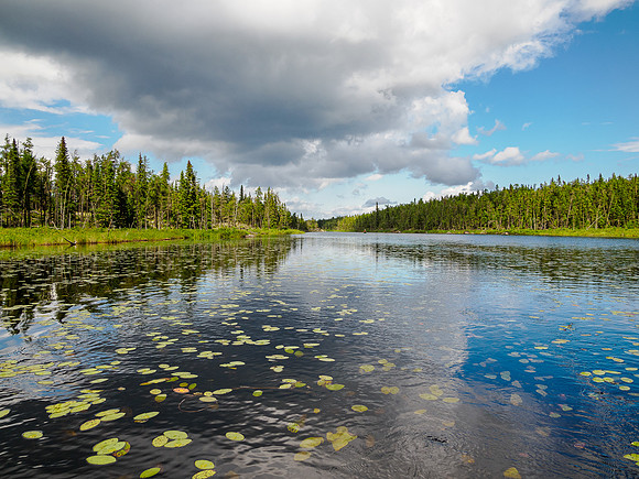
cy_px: 240
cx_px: 320
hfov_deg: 71.6
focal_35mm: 24
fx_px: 443
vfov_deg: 56.8
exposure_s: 1/160
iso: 200
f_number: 8
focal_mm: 12
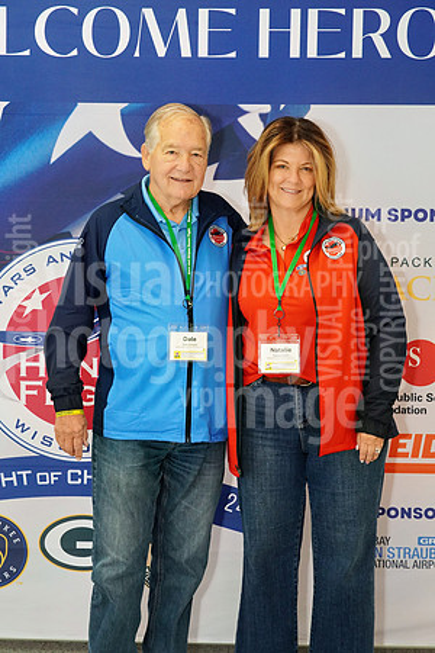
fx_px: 1332
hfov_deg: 18.5
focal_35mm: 74
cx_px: 218
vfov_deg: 27.5
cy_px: 326
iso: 1600
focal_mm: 49
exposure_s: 1/100
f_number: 8
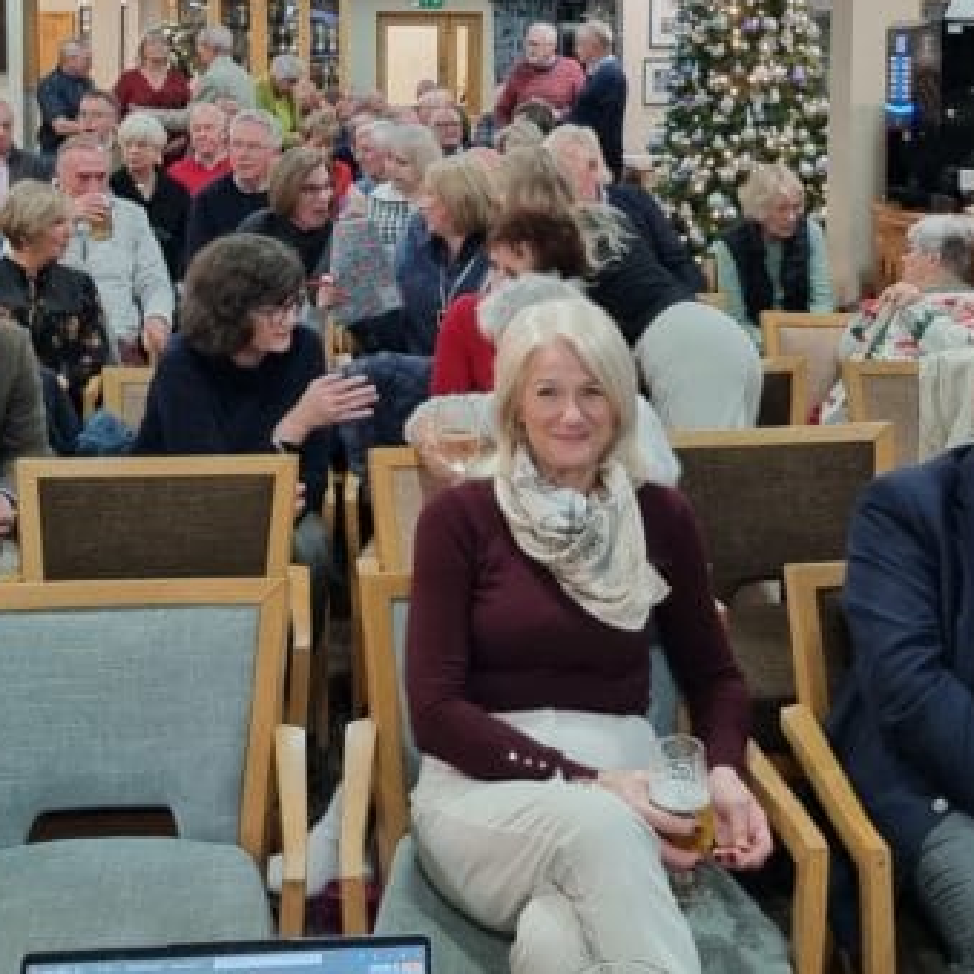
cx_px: 511
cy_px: 195
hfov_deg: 32.8
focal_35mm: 52
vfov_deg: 31.9
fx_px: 1655
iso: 400
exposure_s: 1/50
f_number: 1.8
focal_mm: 5.4
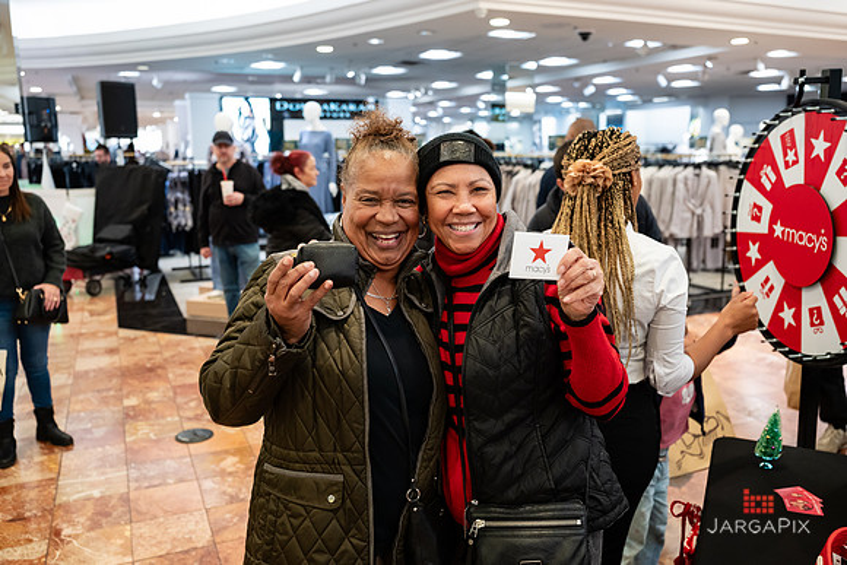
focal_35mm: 30
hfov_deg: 62.7
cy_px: 276
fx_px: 695
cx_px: 433
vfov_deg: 44.2
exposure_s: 1/125
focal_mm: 28.5
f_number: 3.2
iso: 1000
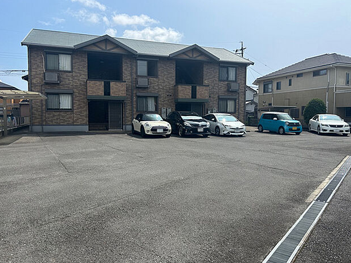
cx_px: 177
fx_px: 274
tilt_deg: -3.3
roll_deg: -0.3
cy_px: 130
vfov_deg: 51.4
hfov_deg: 65.3
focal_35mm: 27
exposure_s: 1/5882
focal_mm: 5.7
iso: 50
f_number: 1.5
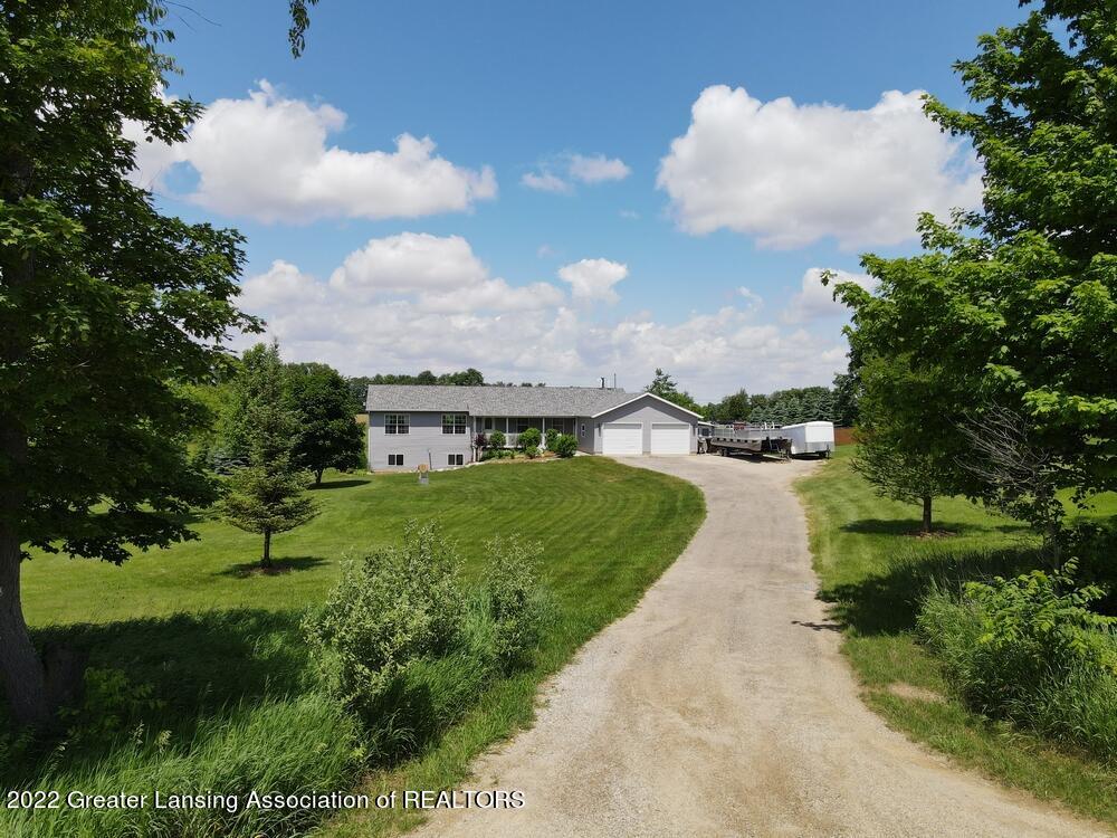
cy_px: 419
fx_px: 774
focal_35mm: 24
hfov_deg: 71.6
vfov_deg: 56.8
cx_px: 558
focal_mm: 4.5
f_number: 2.8
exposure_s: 1/800
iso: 100
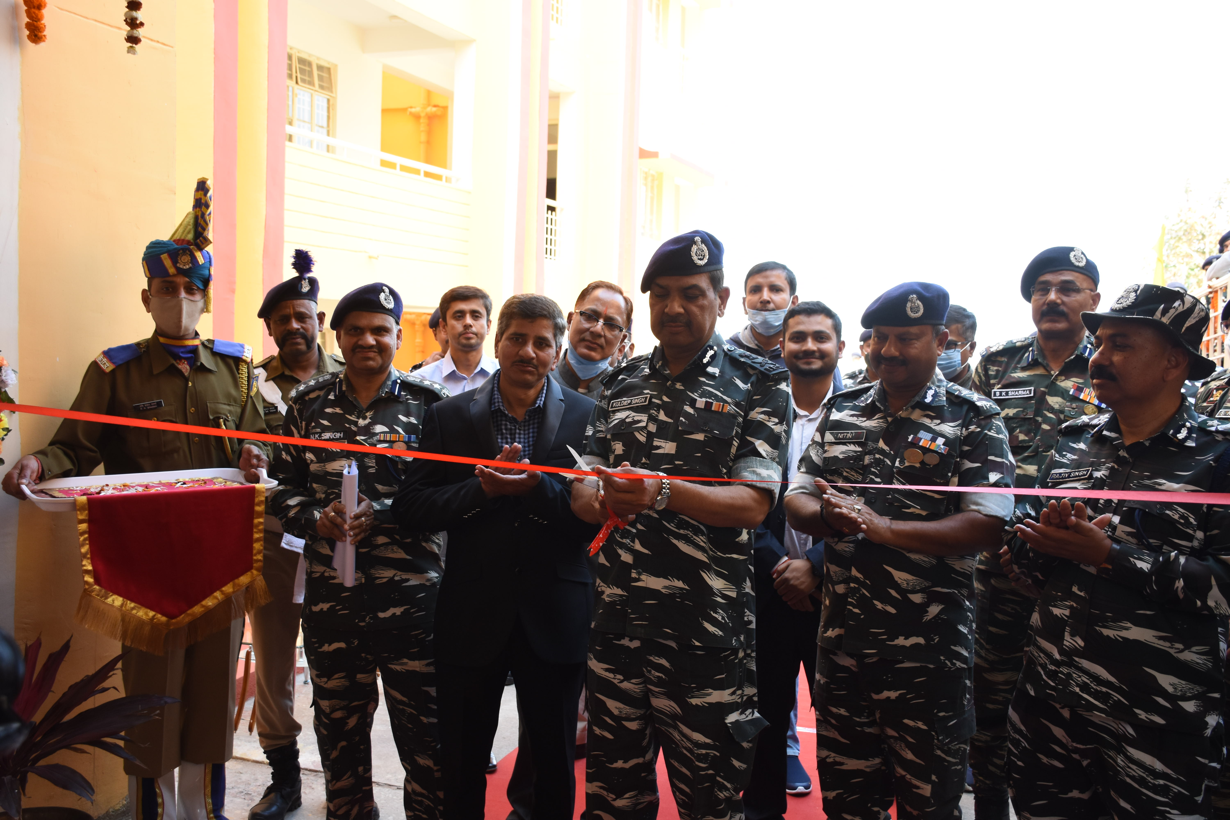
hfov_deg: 53.1
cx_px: 615
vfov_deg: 36.9
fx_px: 1230
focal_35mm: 36
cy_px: 410
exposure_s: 1/160
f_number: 5
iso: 500
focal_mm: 24
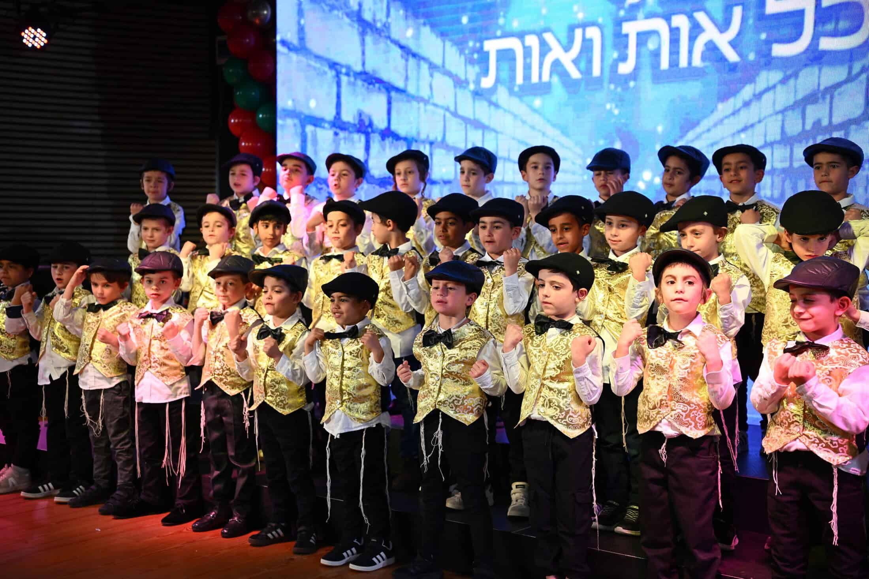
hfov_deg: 39.6
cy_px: 290
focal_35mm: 50
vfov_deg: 27.0
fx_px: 1207
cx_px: 434
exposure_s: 1/200
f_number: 2.8
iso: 400
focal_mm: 50
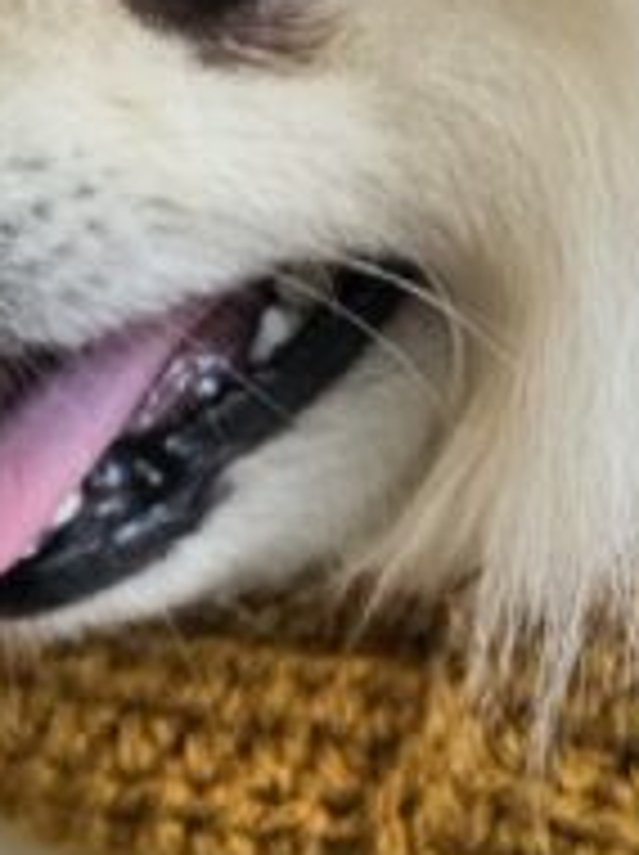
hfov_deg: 11.9
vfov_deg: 15.8
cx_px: 562
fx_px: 3059
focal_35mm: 124
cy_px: 194
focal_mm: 5.4
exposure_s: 1/207
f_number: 1.8
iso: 80
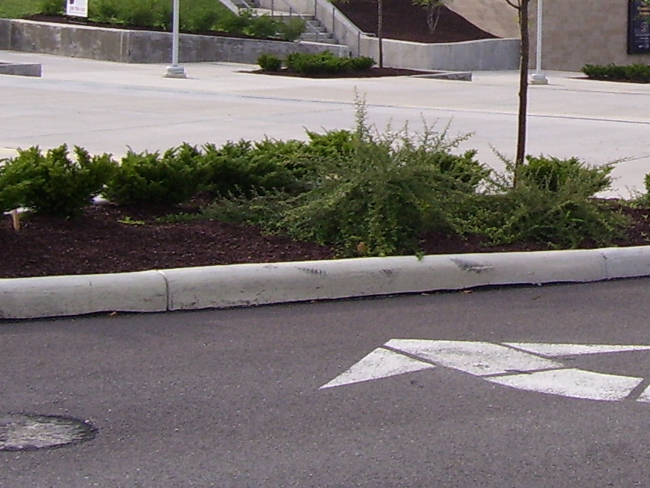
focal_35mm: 100
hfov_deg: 19.0
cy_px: -62
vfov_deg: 14.4
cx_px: 683
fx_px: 1878
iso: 80
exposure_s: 1/180
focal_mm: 5.6
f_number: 4.8
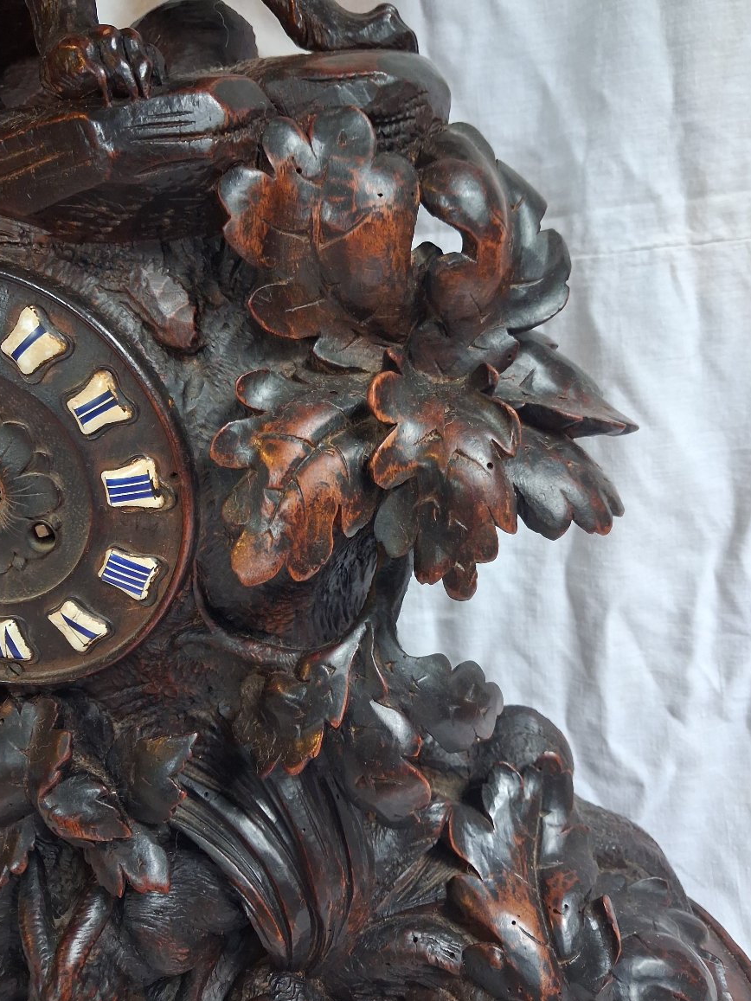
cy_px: 491
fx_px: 810
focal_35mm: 28
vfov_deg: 63.4
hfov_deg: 49.7
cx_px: 364
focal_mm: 4
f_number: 1.8
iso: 500
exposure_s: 1/33.3
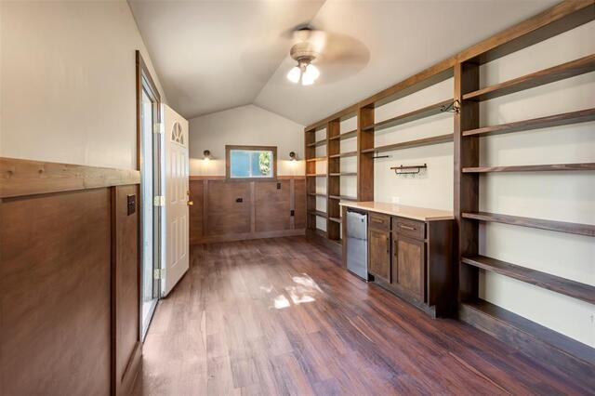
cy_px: 198
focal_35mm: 16
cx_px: 298
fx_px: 264
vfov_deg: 73.7
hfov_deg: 96.8
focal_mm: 16
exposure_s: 1/4
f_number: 9
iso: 250
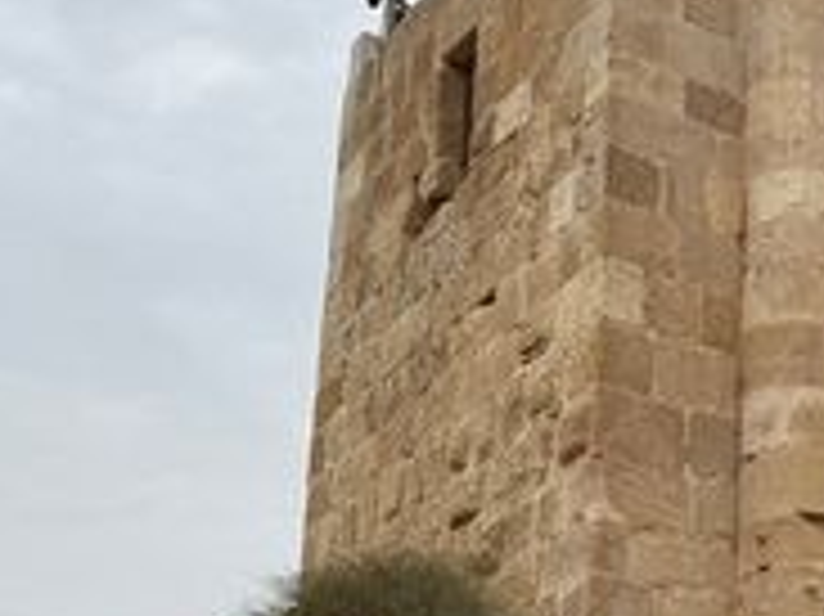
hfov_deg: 20.9
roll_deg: +2.9
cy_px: 463
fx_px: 1998
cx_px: 1112
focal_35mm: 84
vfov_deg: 17.4
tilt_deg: +21.3
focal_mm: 6.76
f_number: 1.78
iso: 80
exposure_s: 1/2169
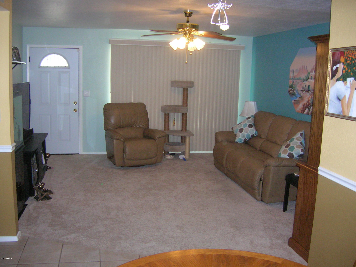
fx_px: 349
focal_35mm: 34
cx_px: 178
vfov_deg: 41.7
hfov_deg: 54.0
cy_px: 134
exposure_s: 1/60.1
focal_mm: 5.7
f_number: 2.9
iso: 192
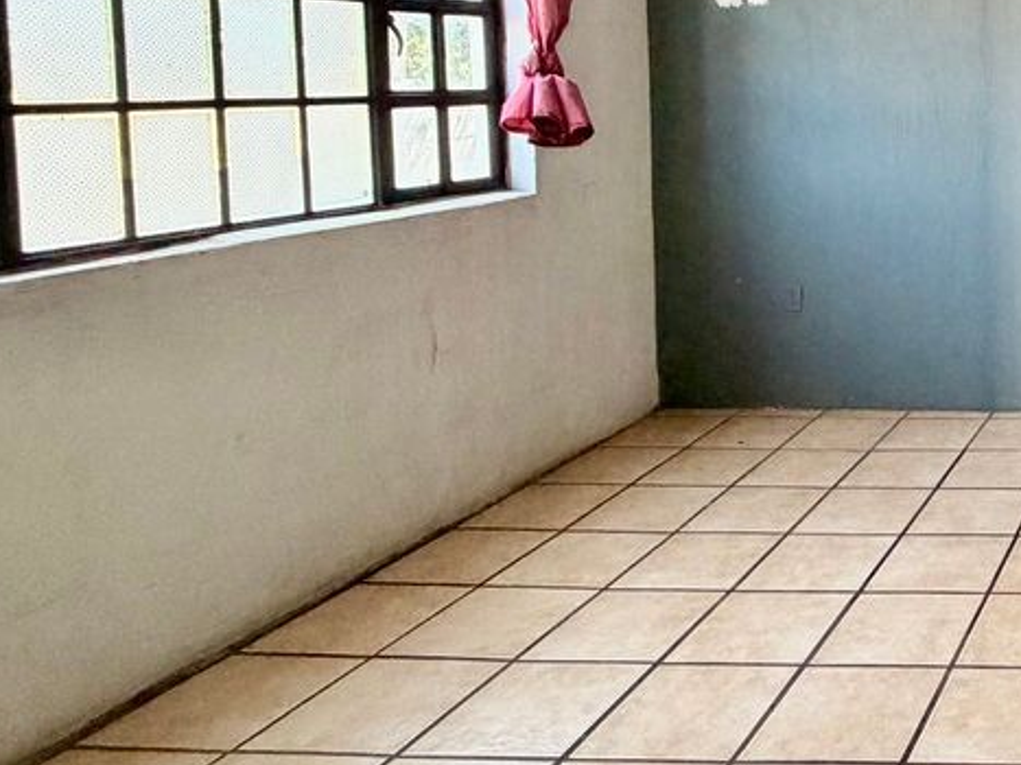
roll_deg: +0.7
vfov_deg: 37.8
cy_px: 125
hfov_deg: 38.2
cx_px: 1224
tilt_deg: -3.3
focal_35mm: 36
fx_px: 1062
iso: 400
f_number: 2.2
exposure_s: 1/60
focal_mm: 2.22
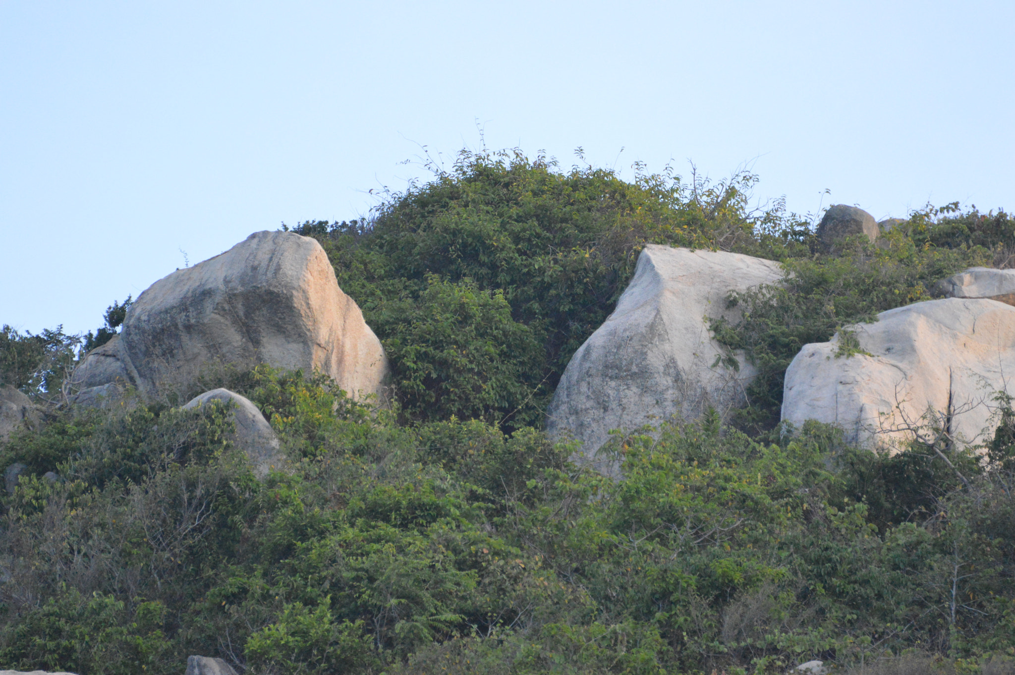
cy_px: 338
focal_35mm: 450
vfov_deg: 3.1
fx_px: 12677
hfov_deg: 4.6
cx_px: 508
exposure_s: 1/320
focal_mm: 300
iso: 3200
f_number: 5.6
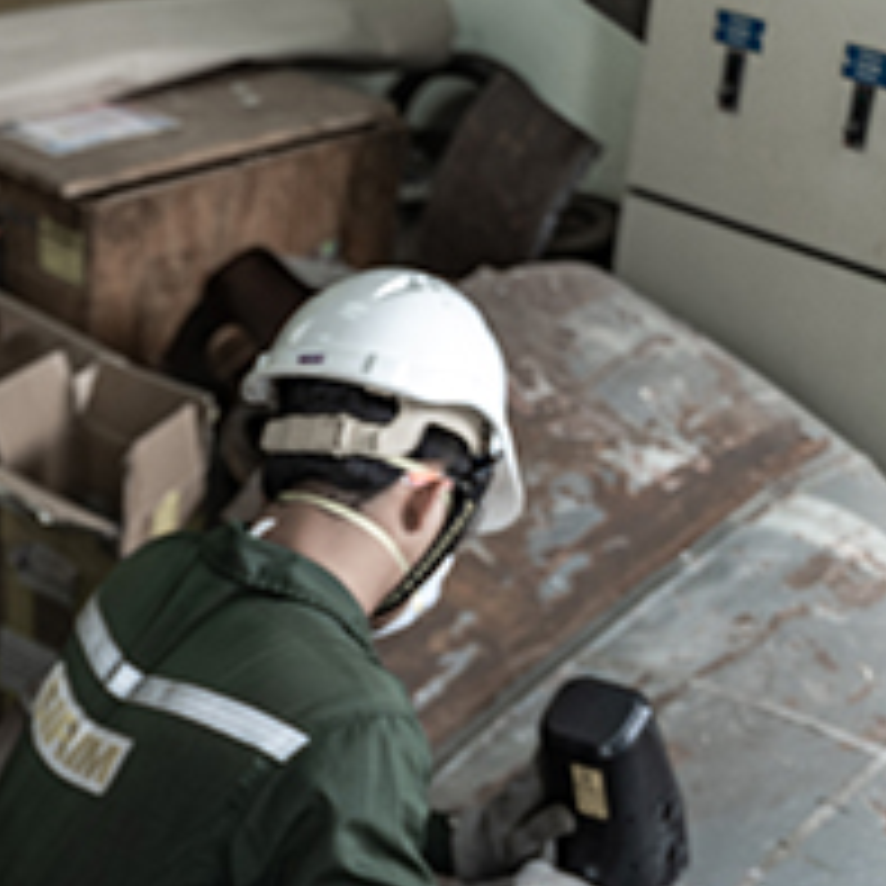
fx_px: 2548
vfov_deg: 19.2
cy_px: 859
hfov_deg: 17.7
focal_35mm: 88
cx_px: -436
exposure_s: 1/160
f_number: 2.8
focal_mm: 34
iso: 320
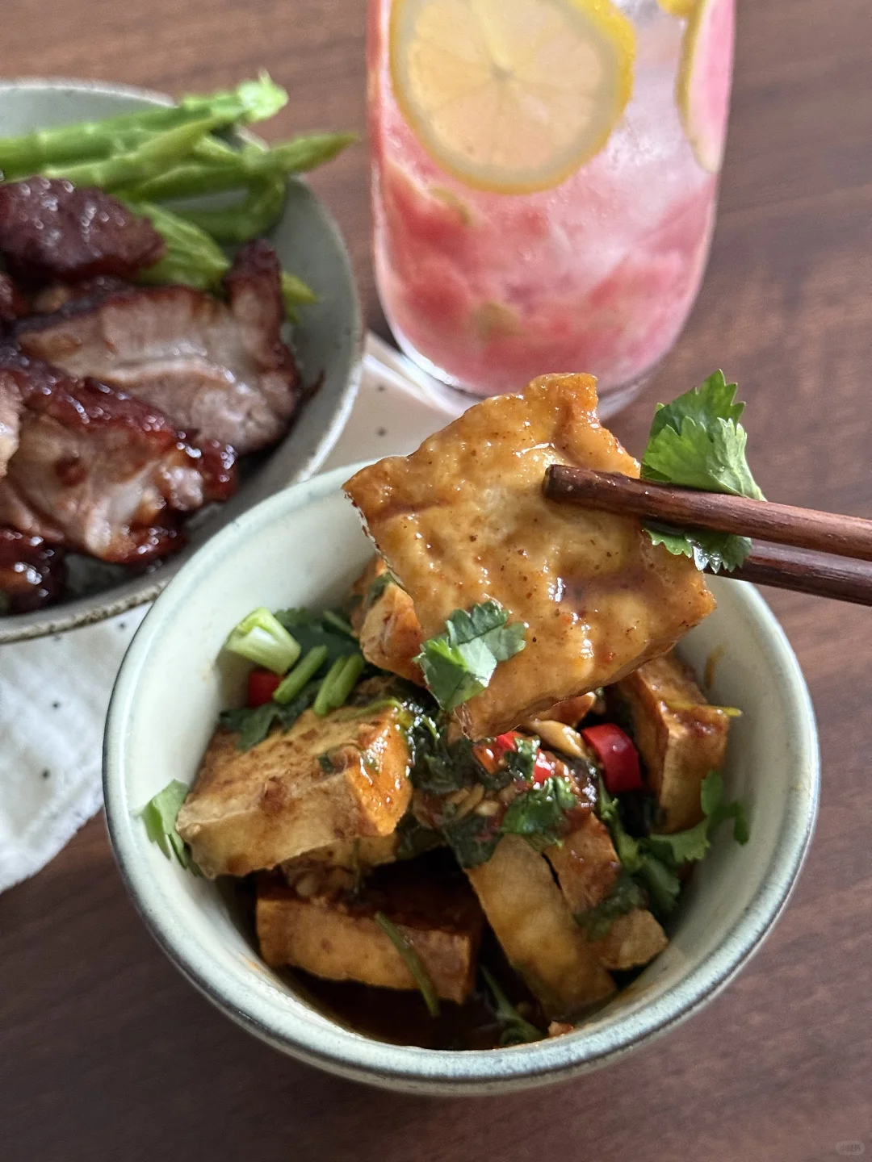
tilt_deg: -55.3
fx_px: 1612
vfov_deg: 39.7
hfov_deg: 30.3
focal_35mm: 48
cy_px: 581
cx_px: 436
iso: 400
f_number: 1.78
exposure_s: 1/40
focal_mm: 6.76
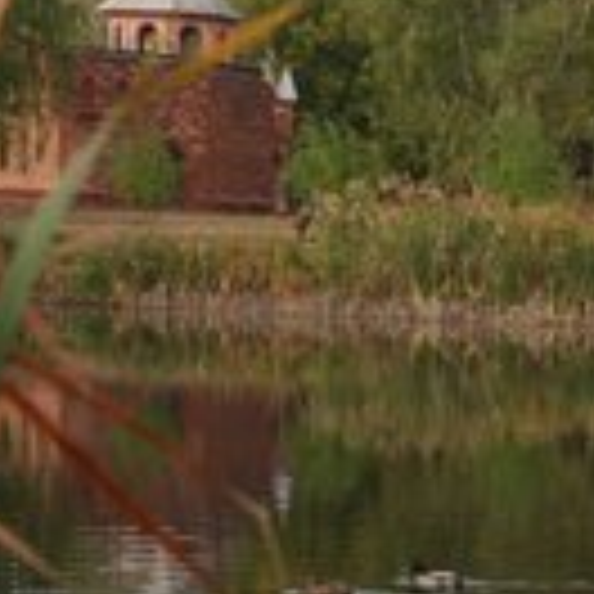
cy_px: 538
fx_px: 2893
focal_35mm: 149
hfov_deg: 11.5
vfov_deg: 11.6
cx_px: 724
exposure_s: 1/500
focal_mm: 58
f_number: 5
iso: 800
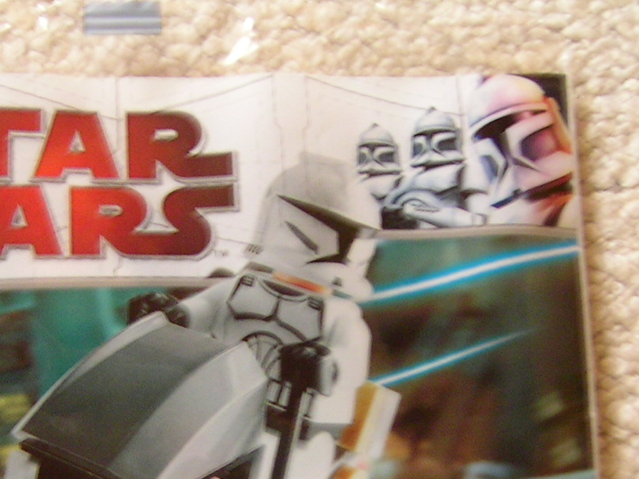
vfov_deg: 20.2
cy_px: 453
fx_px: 1310
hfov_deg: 27.1
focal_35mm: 71
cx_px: 165
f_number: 2.8
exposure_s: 1/4
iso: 100
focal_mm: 5.6
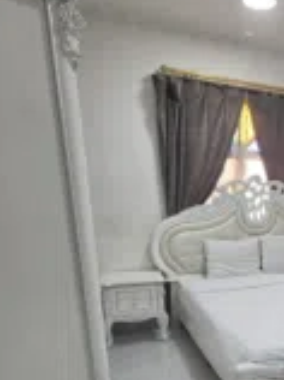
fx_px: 362
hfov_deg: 37.1
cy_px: 291
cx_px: 301
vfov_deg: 52.6
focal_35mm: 33
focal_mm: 2.2
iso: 200
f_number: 1.9
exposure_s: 1/100
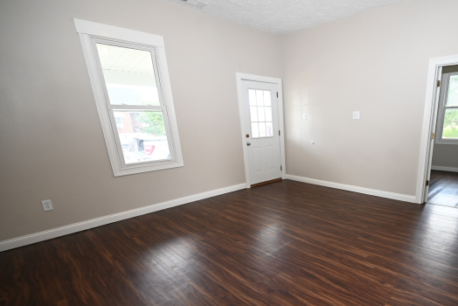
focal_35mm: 20
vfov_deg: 60.7
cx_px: 317
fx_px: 255
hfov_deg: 80.2
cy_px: 200
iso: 320
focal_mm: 14
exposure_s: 1/60
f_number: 4
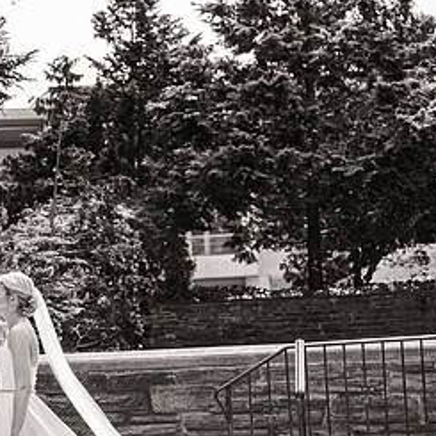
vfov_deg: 12.0
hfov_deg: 11.9
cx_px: 9
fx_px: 2066
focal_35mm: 145
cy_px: 330
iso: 1000
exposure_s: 1/4000
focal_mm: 72
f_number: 4.5
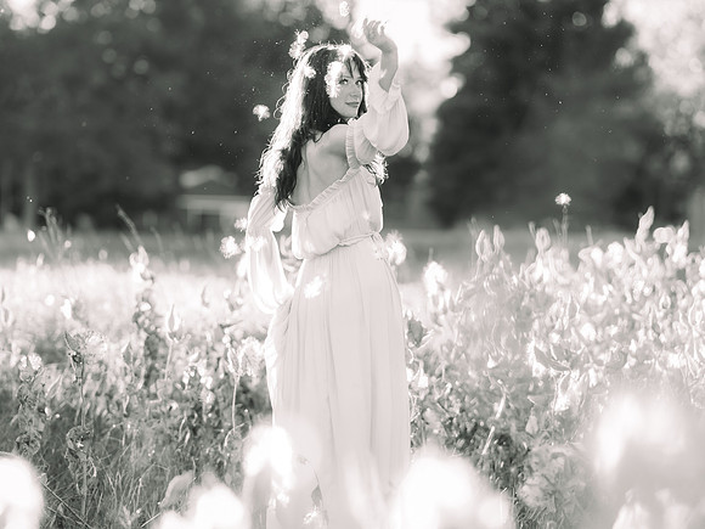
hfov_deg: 9.1
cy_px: 264
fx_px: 4408
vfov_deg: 6.9
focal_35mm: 216
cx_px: 352
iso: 160
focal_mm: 200
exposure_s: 1/125
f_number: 4
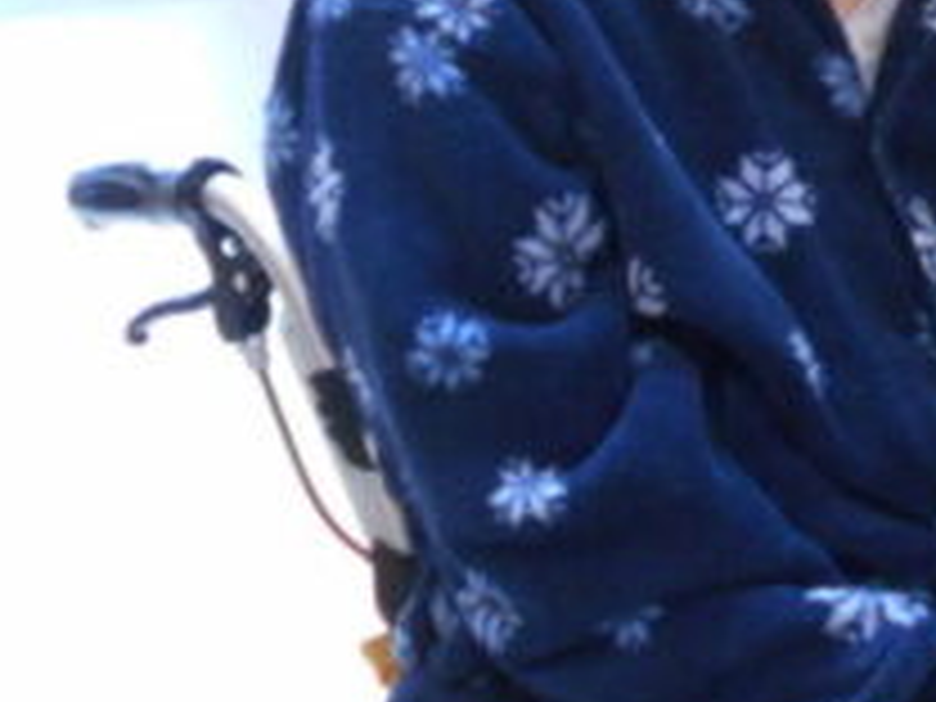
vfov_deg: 11.5
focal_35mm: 127
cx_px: 1197
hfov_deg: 14.9
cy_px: -58
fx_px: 3434
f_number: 4.2
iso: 400
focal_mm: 7.7
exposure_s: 1/30
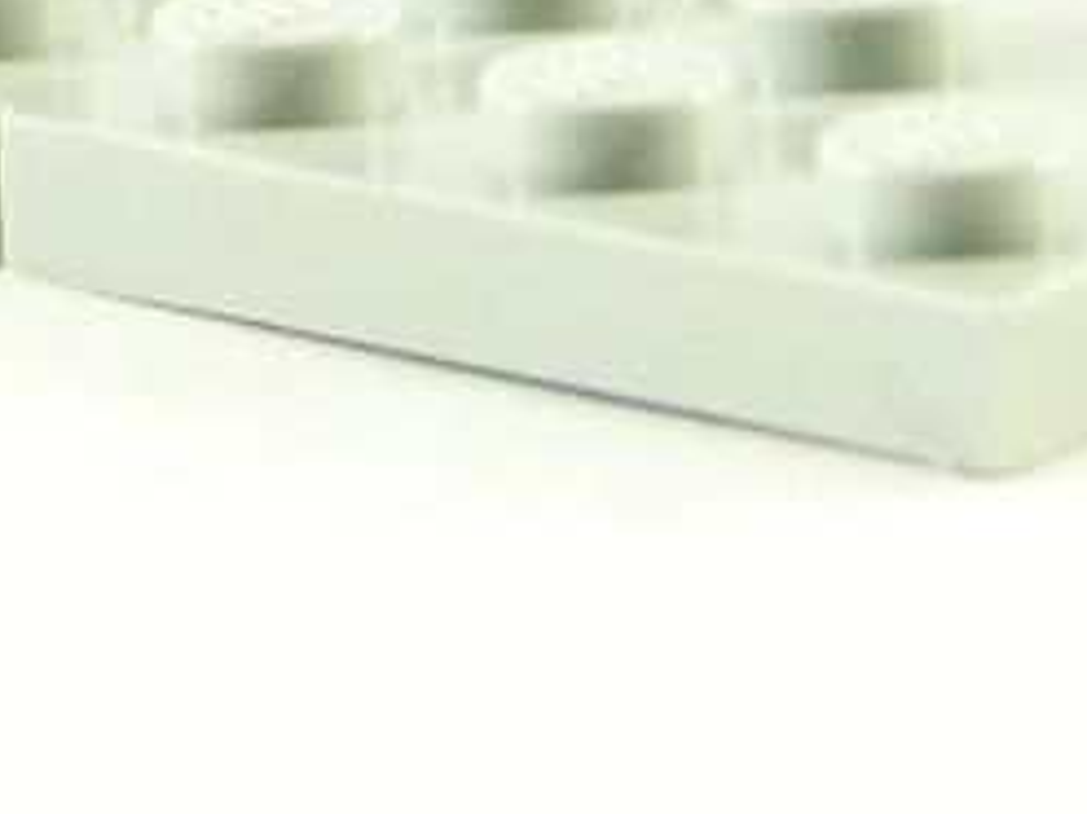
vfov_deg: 3.4
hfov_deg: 4.6
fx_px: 13653
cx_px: 189
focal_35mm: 435
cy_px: -167
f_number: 3.2
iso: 400
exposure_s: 1/60
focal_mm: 17.5
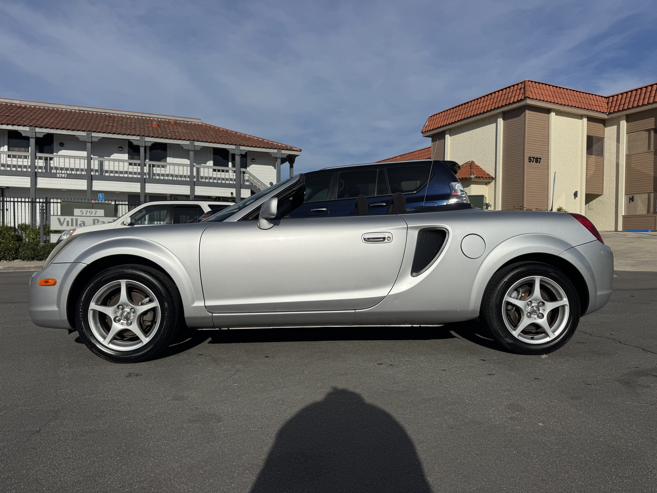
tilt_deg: -0.9
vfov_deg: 56.8
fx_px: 456
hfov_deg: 71.6
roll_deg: -1.0
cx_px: 328
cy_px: 246
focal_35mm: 24
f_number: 1.78
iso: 64
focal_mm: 6.76
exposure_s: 1/20000
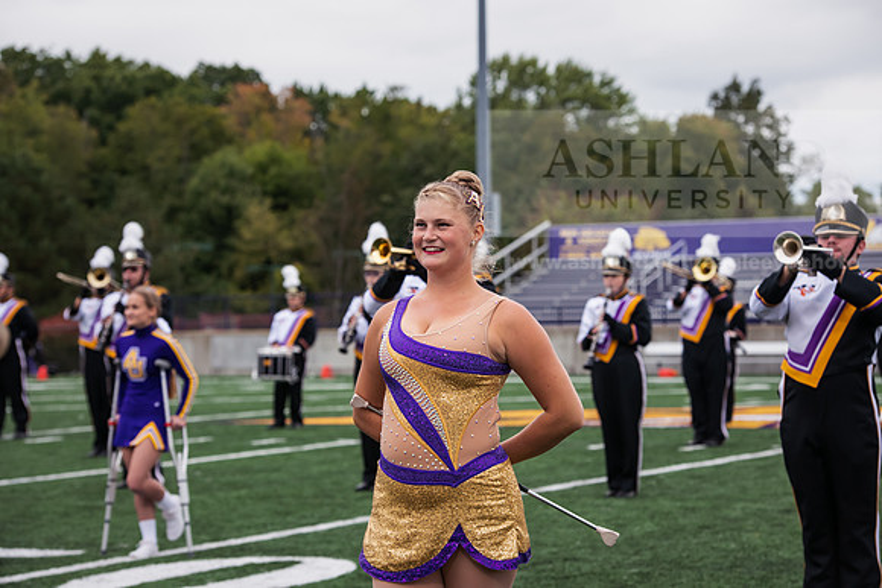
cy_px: 294
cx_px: 441
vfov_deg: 13.0
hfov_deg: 19.5
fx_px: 2573
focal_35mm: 105
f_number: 5.6
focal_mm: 105
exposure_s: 1/640
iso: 640
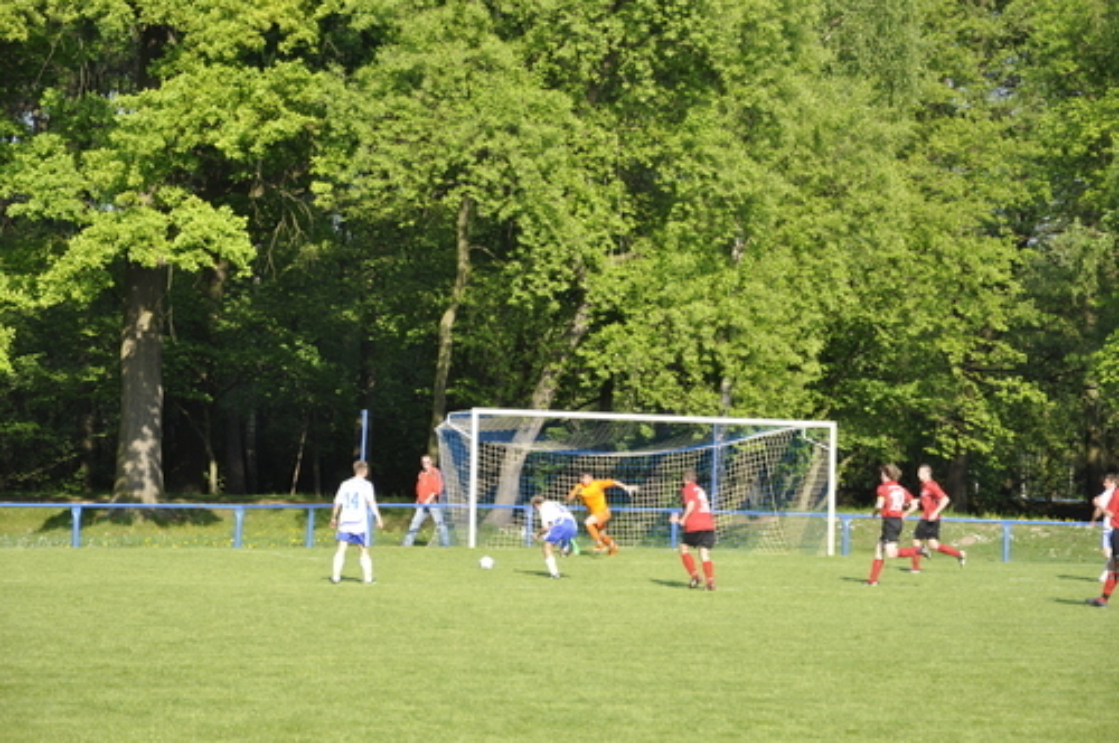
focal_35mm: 128
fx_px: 3958
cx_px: 560
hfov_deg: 16.1
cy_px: 372
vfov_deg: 10.7
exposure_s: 1/250
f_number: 8
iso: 200
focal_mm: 85
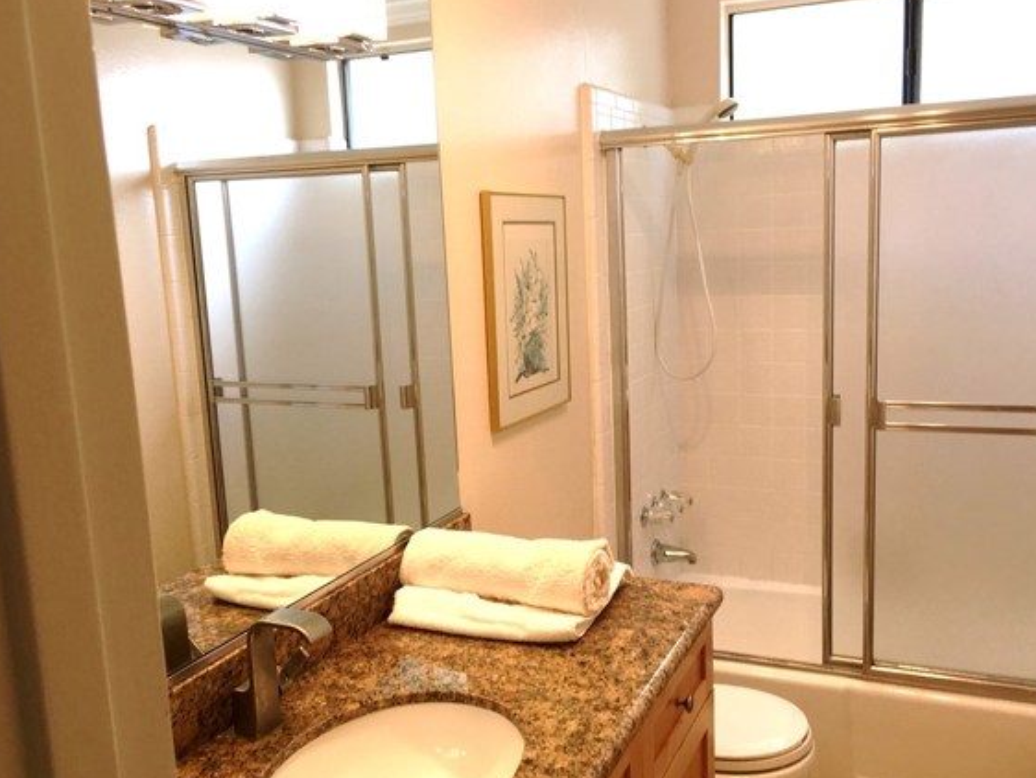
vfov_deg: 43.0
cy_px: 402
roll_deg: +1.6
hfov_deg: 55.3
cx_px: 555
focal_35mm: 33
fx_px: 988
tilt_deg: -10.5
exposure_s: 1/60
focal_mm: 4.15
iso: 32
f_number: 2.2
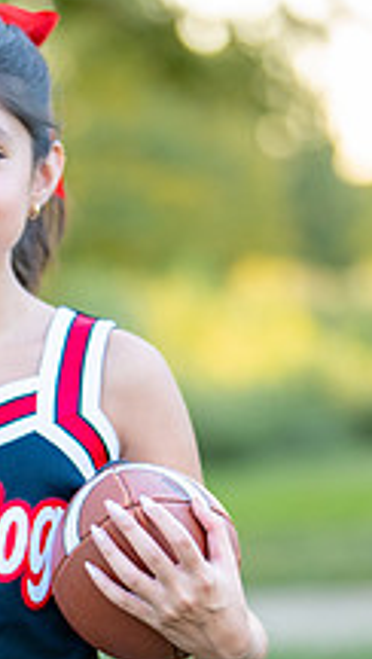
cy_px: 428
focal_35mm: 175
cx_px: 4
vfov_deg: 12.3
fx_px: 3059
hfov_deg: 6.9
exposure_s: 1/800
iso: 200
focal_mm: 50
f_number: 1.2
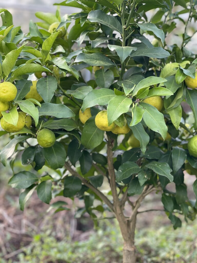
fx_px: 486
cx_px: 98
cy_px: 132
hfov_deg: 22.9
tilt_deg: -7.3
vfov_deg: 30.3
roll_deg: -1.8
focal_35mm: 64
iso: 100
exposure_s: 1/121
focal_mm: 7.5
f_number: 2.2
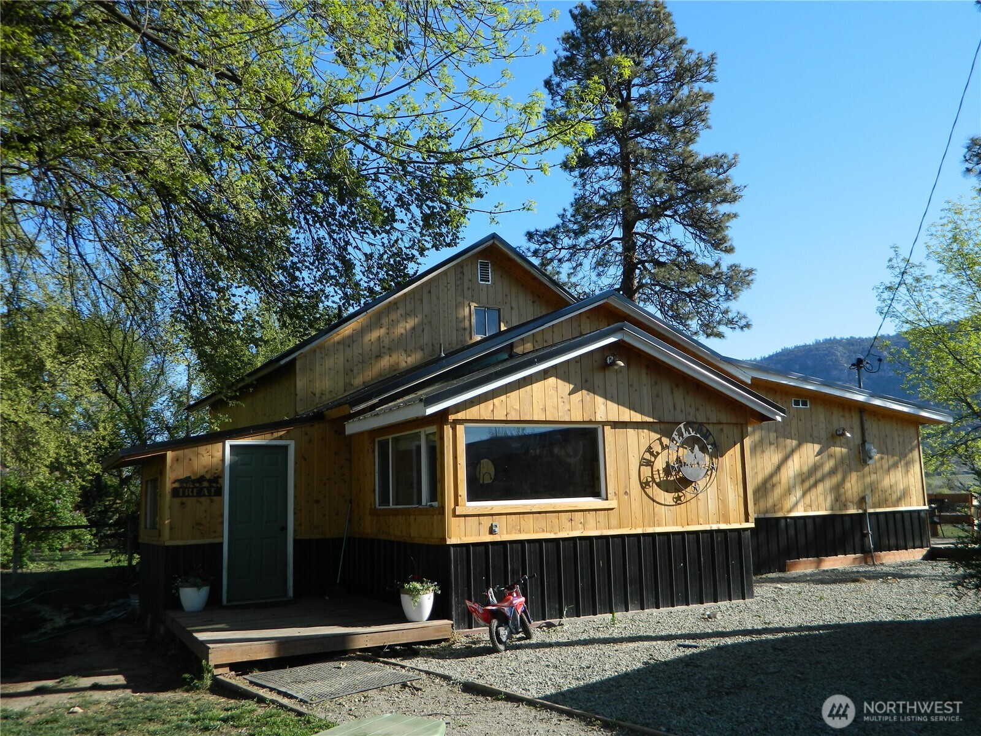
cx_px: 490
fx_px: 879
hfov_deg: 58.4
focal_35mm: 31
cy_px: 368
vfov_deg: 45.4
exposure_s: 1/640
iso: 80
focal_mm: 5.6
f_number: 3.2
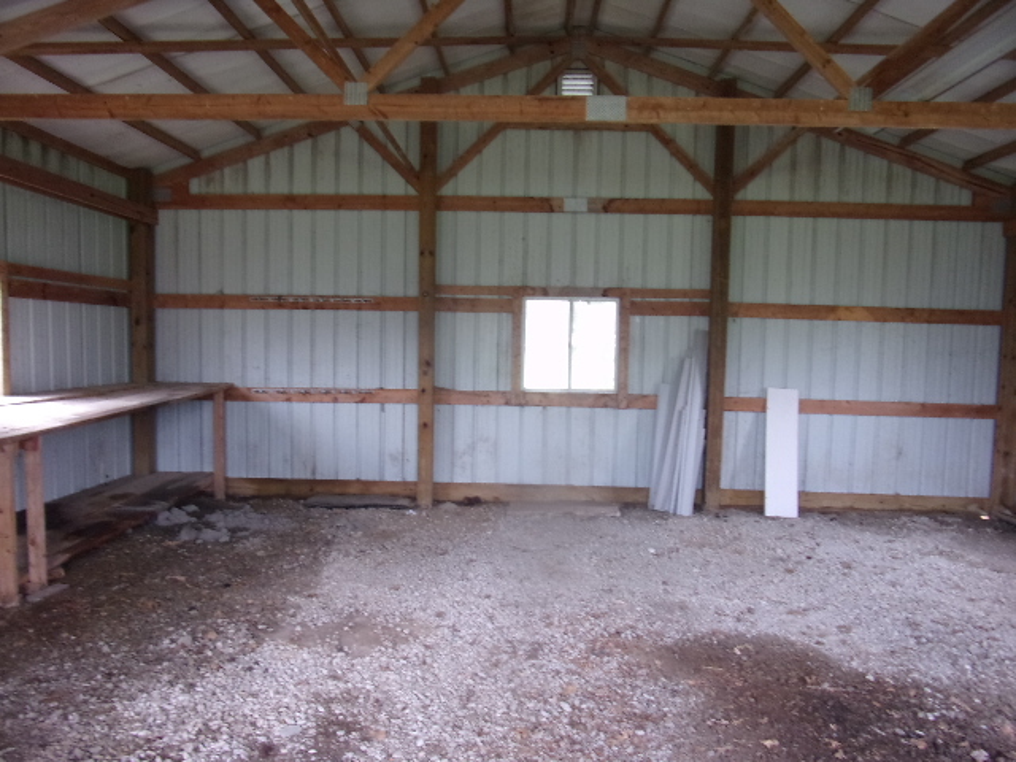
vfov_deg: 56.8
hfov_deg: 71.6
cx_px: 508
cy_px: 381
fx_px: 704
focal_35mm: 24
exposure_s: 1/34
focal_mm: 4.3
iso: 116
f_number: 3.3
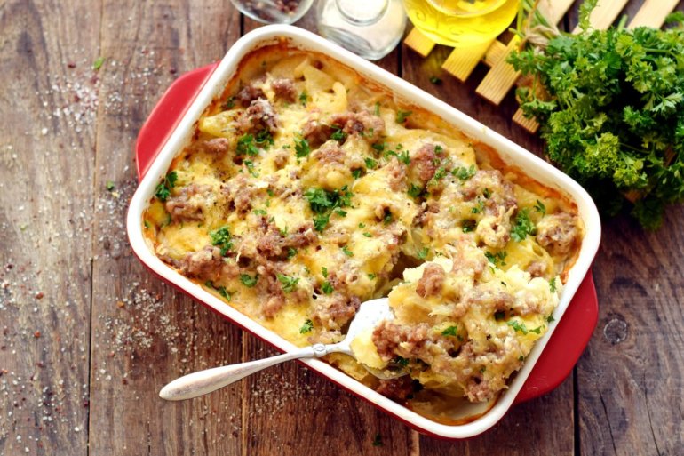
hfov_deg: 27.0
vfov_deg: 18.2
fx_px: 1425
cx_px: 342
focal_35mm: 75
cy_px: 228
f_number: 3.5
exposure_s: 1/125
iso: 100
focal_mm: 50
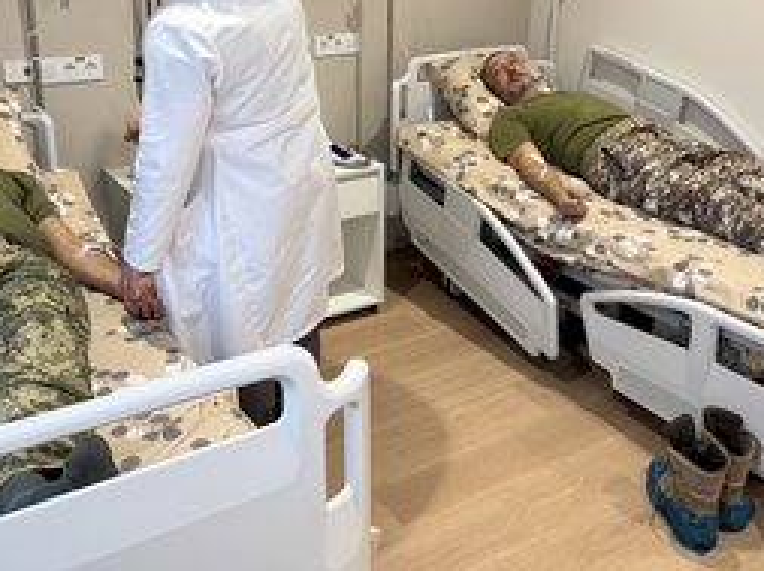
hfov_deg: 48.9
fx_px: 837
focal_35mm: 38
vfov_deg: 36.9
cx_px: 338
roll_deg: +0.0
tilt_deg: -16.2
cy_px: 157
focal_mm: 6.76
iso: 200
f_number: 1.78
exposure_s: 1/50
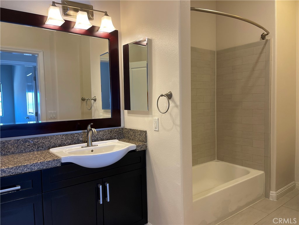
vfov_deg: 54.9
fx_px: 216
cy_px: 112
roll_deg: +0.9
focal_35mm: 25
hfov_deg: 69.4
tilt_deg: -3.4
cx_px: 150
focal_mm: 5.1
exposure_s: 1/120
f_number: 1.6
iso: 100
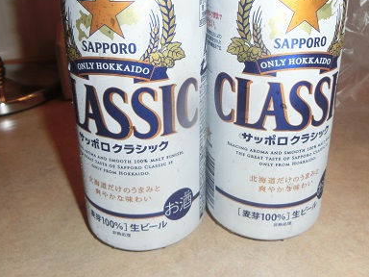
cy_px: 80
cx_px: 199
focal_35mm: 35
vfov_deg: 39.9
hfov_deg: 52.6
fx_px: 373
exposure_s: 1/60
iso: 100
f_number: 3
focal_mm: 4.24
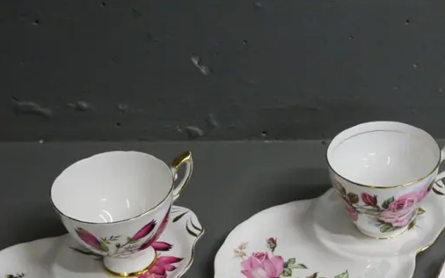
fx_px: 885
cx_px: 320
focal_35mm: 73
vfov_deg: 17.0
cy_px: 335
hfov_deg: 27.9
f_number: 5.6
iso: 3200
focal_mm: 17
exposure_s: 1/200
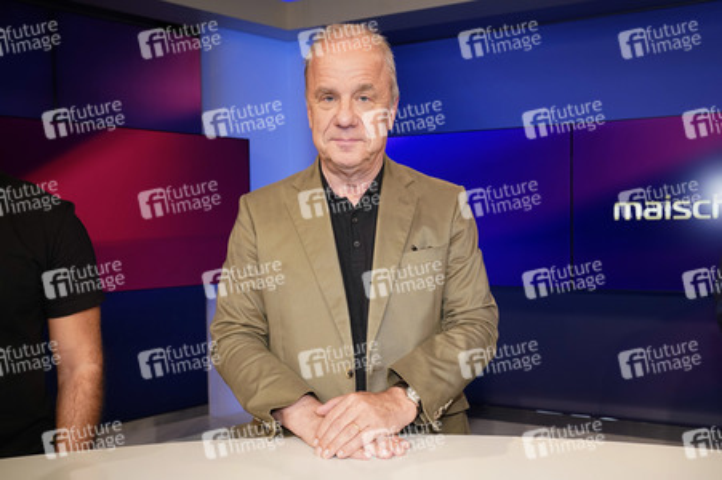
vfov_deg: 43.5
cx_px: 361
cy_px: 240
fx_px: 601
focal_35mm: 30
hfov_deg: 62.0
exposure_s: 1/125
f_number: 5
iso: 2000
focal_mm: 30
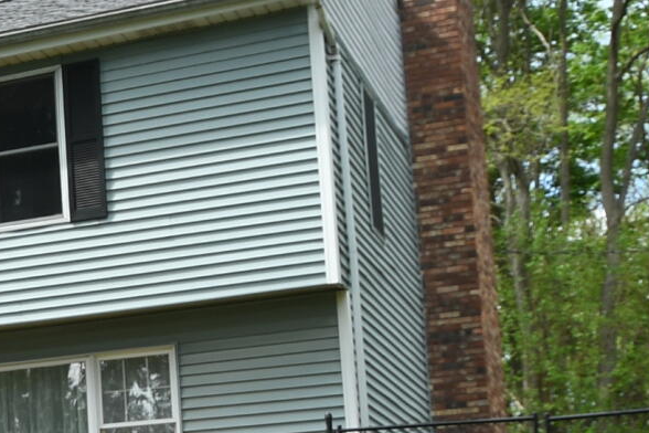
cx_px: -369
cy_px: 389
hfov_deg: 18.3
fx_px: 1749
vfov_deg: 14.0
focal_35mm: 97
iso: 100
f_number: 6.3
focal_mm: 13
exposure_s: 1/125
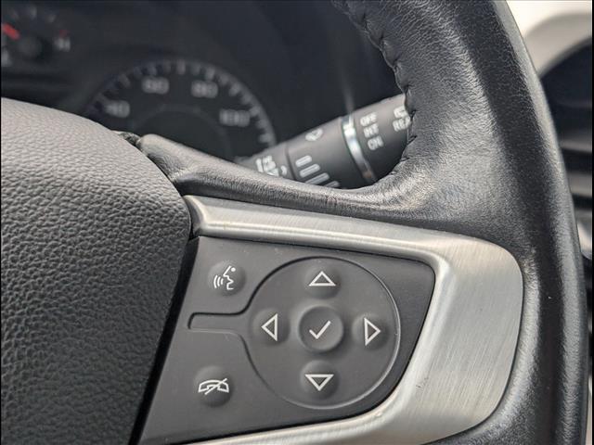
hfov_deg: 38.9
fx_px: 841
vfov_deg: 29.7
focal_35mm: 49
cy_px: 222
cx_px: 297
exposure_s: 1/370
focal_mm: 6.9
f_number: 1.68
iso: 22
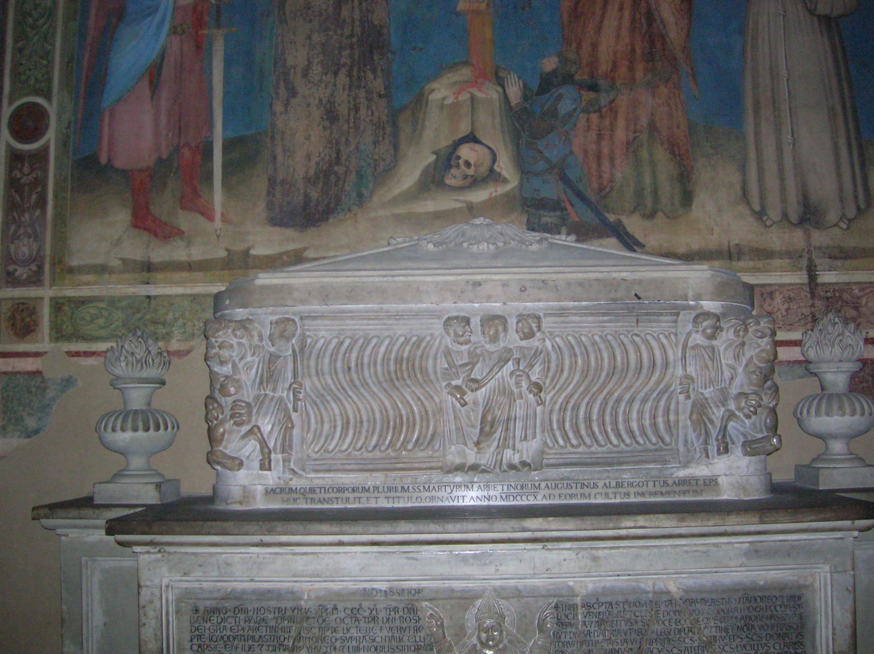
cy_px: 327
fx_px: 883
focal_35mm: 35
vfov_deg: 40.6
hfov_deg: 52.7
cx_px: 437
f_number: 2.9
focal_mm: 5.8
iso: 200
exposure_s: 1/60.1
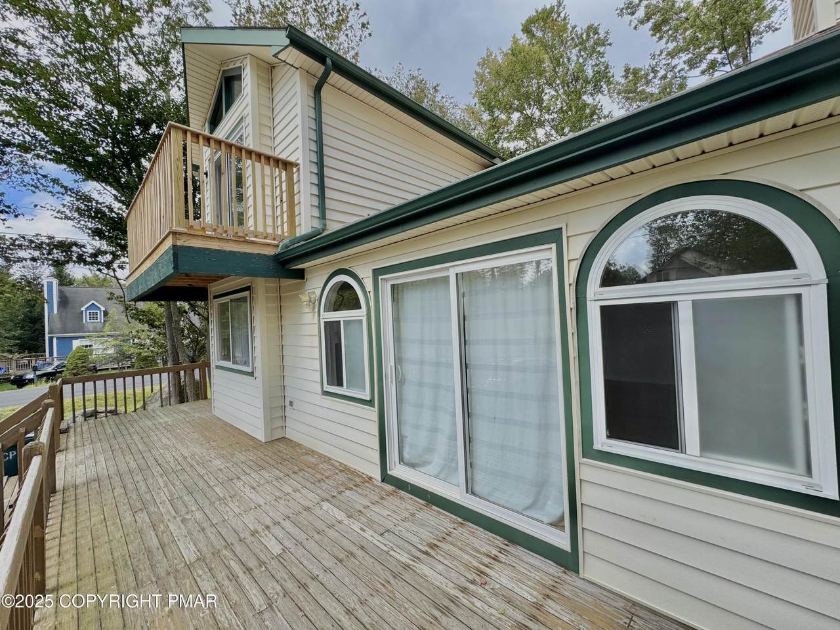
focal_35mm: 14
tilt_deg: +0.6
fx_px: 340
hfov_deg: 102.1
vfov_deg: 85.7
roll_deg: +2.5
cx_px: 420
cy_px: 315
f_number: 2.2
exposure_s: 1/796
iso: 50
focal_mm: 2.22
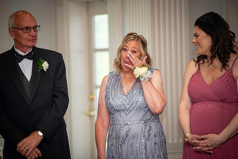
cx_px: 119
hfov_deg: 10.3
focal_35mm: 200
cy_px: 80
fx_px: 1321
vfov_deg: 6.9
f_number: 2.8
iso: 800
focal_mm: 200
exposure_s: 1/125
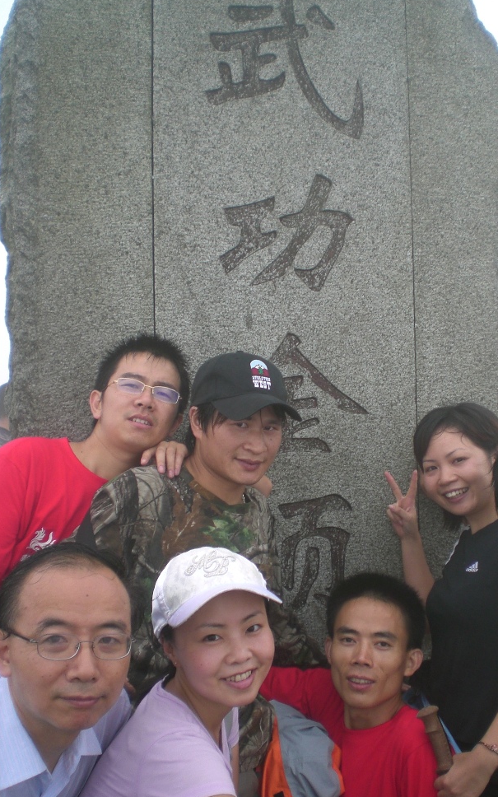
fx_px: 890
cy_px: 403
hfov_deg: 31.2
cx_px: 302
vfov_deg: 48.2
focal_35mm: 41
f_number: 3.1
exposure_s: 1/250
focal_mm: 6.3
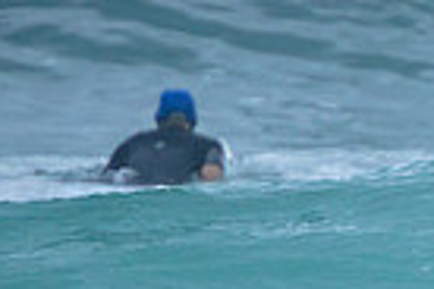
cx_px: 1151
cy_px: 285
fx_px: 27822
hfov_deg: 0.9
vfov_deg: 0.6
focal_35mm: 2308
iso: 400
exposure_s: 1/2000
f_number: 5.6
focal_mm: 400
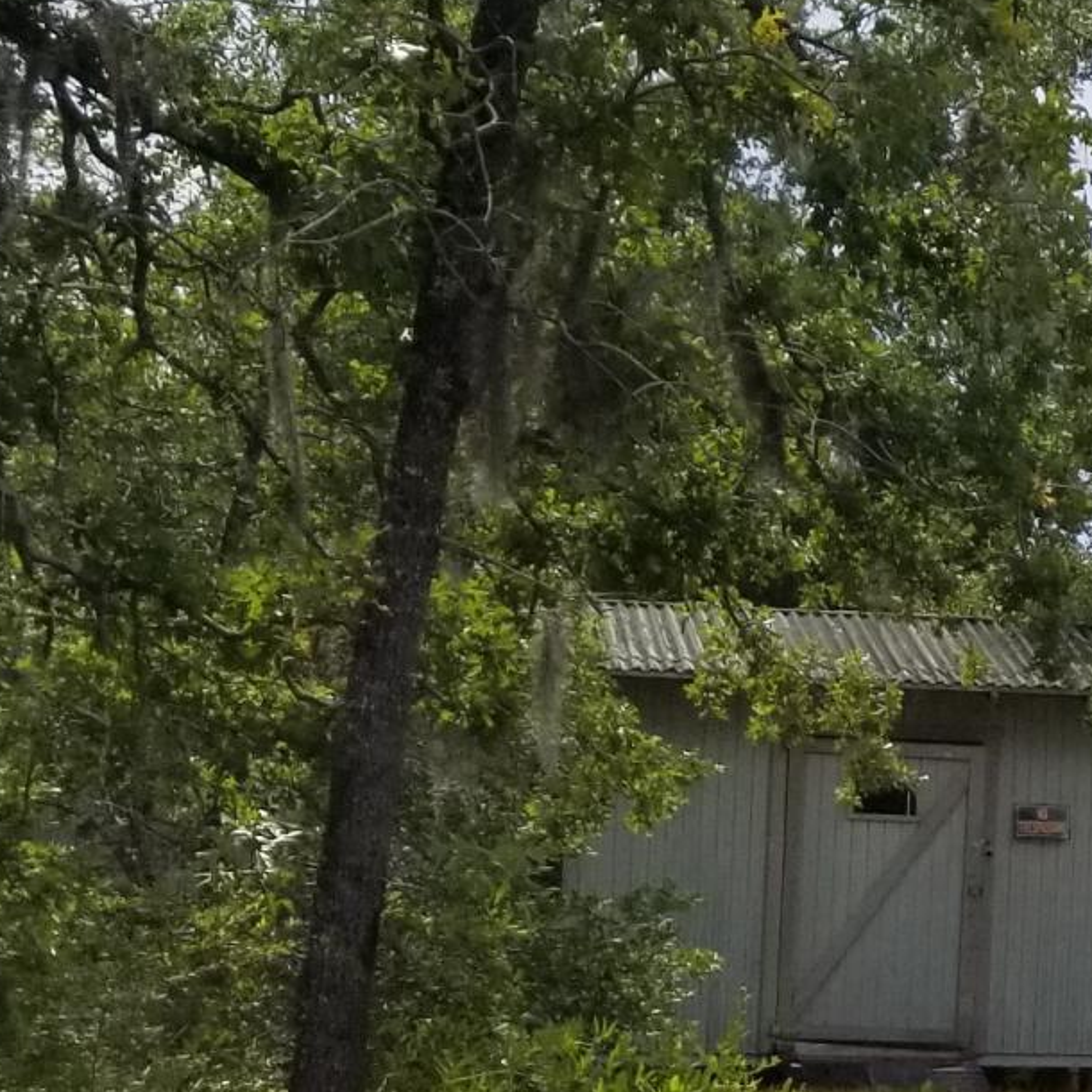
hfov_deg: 12.5
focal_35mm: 113
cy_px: 872
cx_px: 2515
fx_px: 4033
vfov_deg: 15.3
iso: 50
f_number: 1.7
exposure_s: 1/3664
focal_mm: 4.25
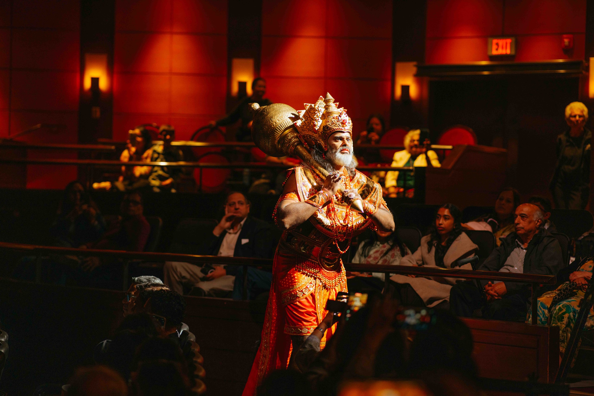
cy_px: 198
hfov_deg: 23.9
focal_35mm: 85
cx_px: 297
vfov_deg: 16.1
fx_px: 1402
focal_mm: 85
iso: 1000
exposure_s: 1/160
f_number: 1.8
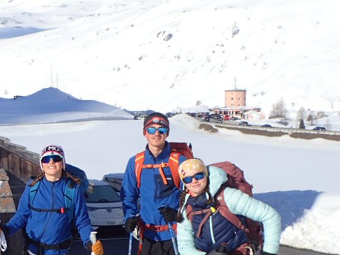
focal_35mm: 91
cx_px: -50
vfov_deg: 16.2
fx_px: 894
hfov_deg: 20.4
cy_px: 150
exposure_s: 1/200
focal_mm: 6.42
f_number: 10
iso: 100
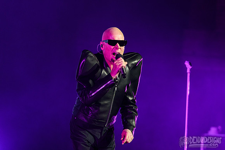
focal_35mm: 376
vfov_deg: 3.7
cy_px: 67
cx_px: 112
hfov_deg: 5.5
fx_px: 2352
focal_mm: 340
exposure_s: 1/250
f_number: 5.6
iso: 4000
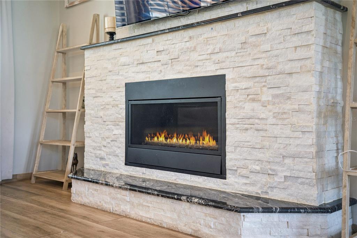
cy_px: 119
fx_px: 397
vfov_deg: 33.4
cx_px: 178
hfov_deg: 48.5
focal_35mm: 40
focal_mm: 40
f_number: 2.5
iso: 800
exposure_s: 1/400
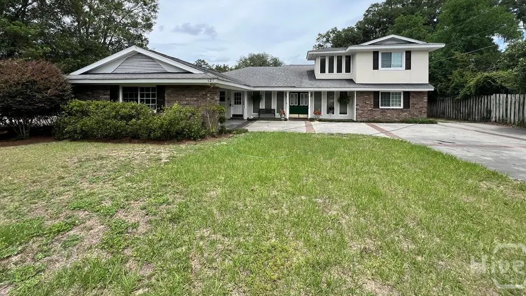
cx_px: 267
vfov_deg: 68.6
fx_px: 209
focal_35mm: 15
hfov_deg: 103.0
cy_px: 99
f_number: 1.8
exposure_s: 1/2053
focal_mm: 1.57
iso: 32
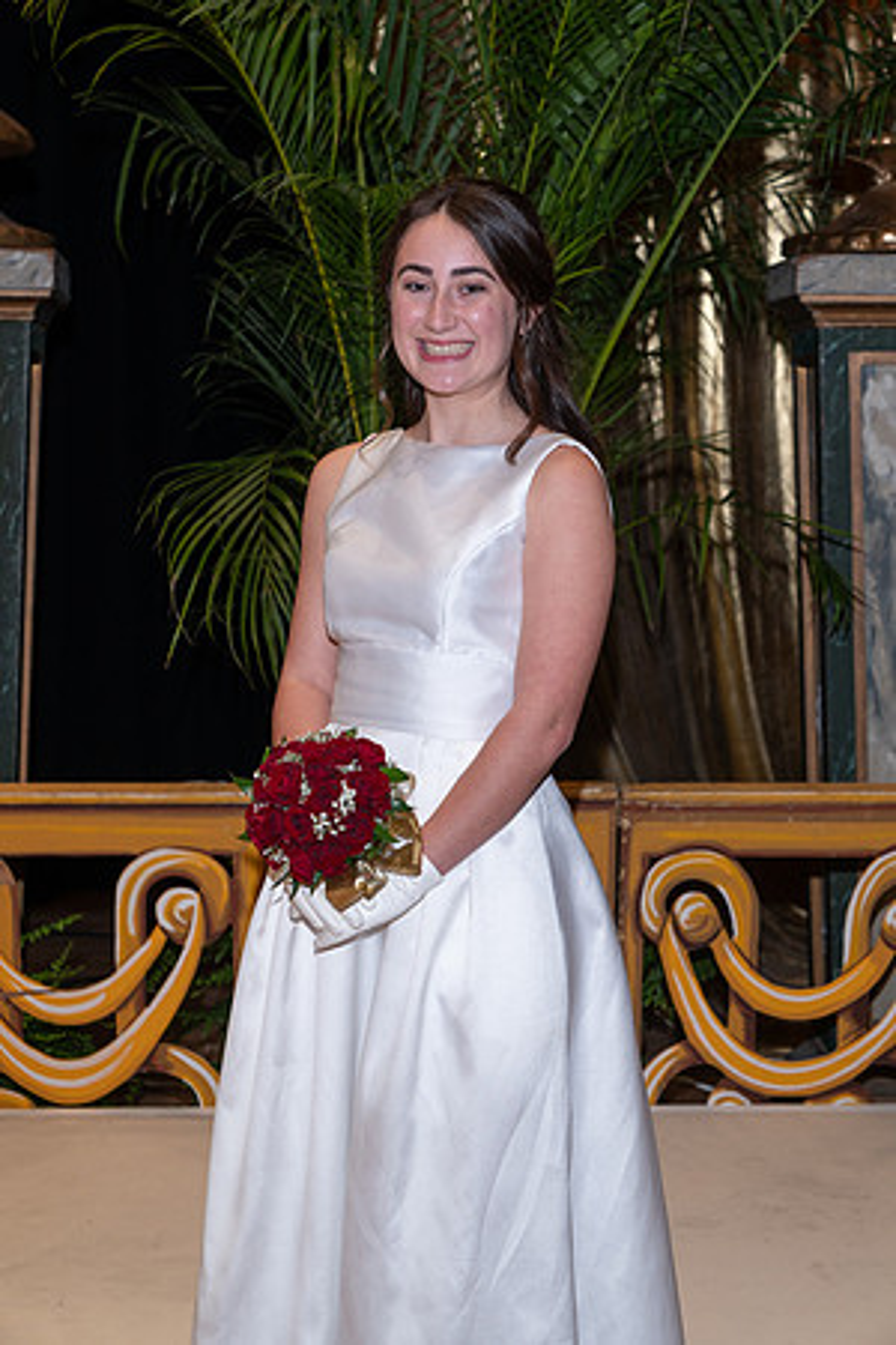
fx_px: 2613
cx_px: 448
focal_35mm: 70
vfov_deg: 28.8
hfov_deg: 19.5
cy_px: 672
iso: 400
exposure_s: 1/50
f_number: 5.6
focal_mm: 70
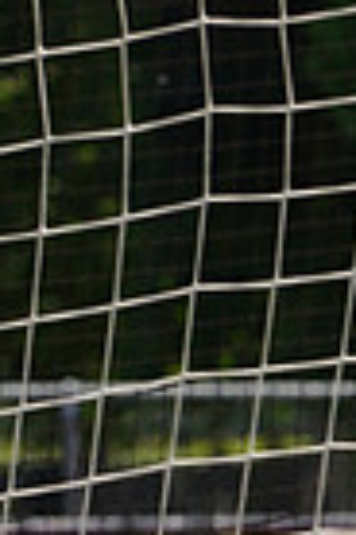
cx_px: 673
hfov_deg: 1.4
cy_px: 961
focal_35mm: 1013
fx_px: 15025
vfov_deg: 2.0
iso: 200
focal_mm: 241
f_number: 13
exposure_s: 1/250
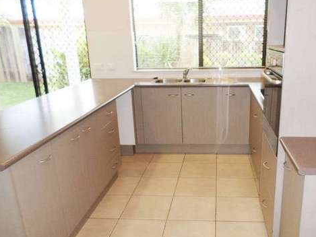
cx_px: 195
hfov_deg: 56.2
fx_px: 292
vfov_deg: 44.1
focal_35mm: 32
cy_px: 133
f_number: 2.5
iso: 120
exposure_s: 1/30
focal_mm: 4.5
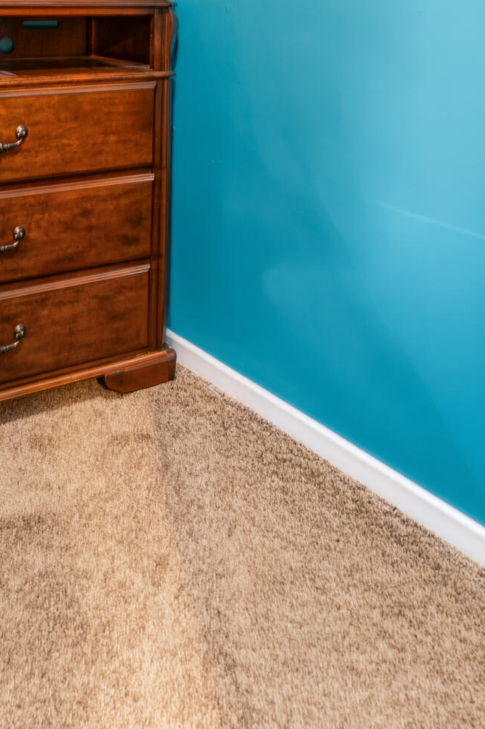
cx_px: 101
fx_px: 748
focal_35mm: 37
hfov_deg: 34.9
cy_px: 58
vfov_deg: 46.3
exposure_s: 8
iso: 50
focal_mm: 18
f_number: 6.7
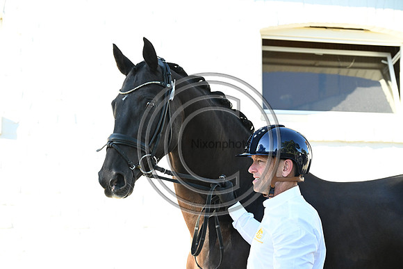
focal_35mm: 72
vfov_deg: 18.9
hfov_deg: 28.1
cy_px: 134
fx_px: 806
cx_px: 202
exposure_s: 1/1600
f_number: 5
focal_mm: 72
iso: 2800
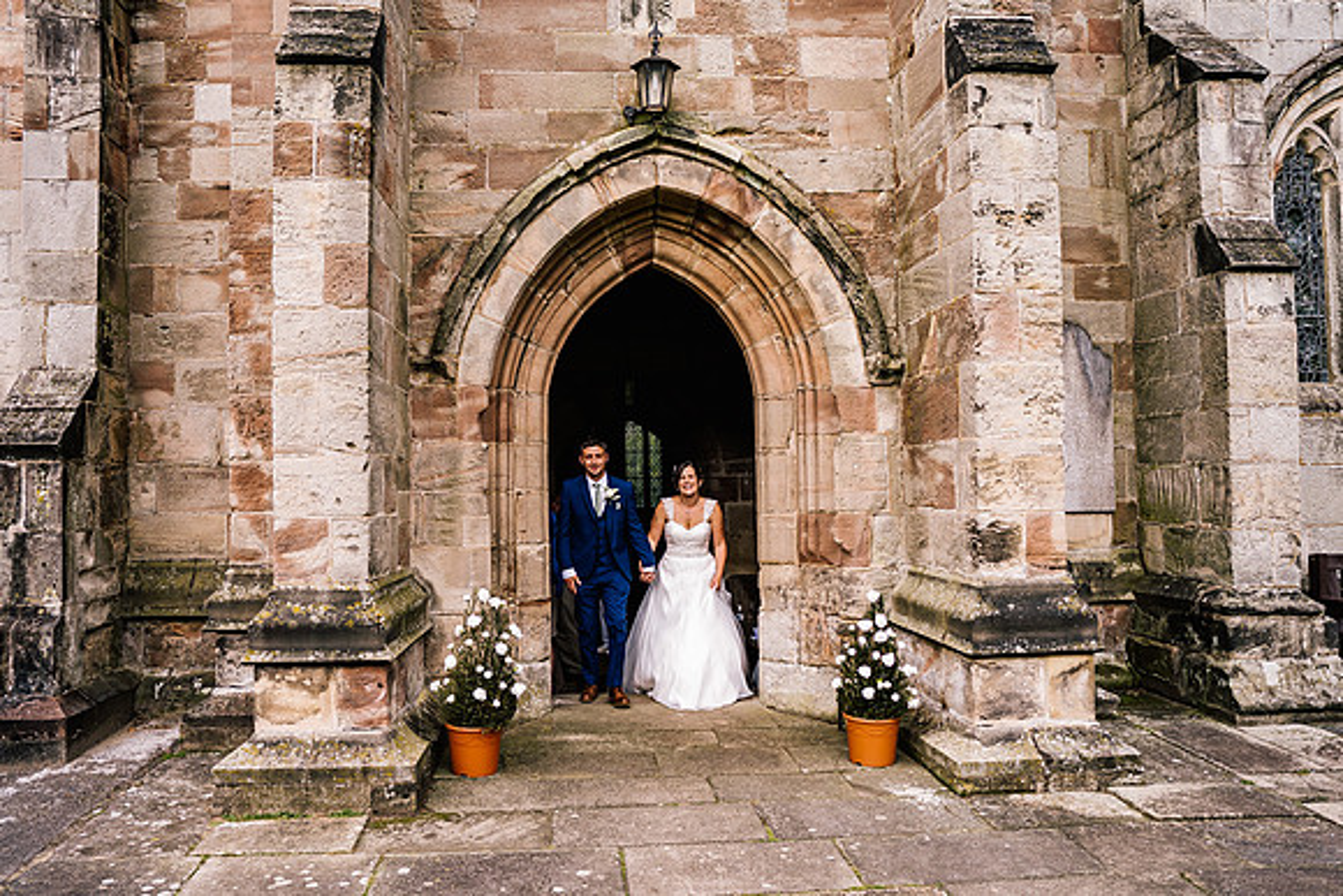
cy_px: 464
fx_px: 966
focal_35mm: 26
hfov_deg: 69.6
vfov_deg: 49.8
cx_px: 632
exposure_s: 1/250
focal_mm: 24
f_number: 2.5
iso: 64
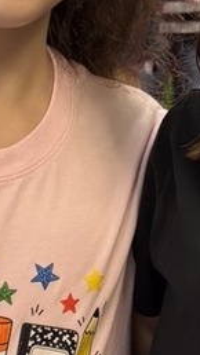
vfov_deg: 23.1
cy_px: -104
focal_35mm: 82
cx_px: 150
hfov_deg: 14.7
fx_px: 774
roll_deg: -2.7
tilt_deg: -11.5
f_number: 1.6
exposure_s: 1/60
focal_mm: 5.96
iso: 160
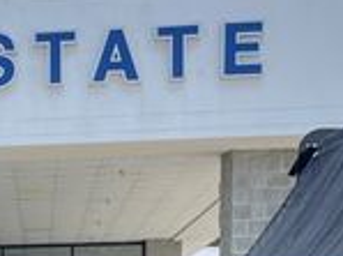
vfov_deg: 12.3
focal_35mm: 112
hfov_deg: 16.8
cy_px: 431
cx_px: -81
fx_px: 1107
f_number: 1.6
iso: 32
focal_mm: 4.2
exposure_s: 1/1103
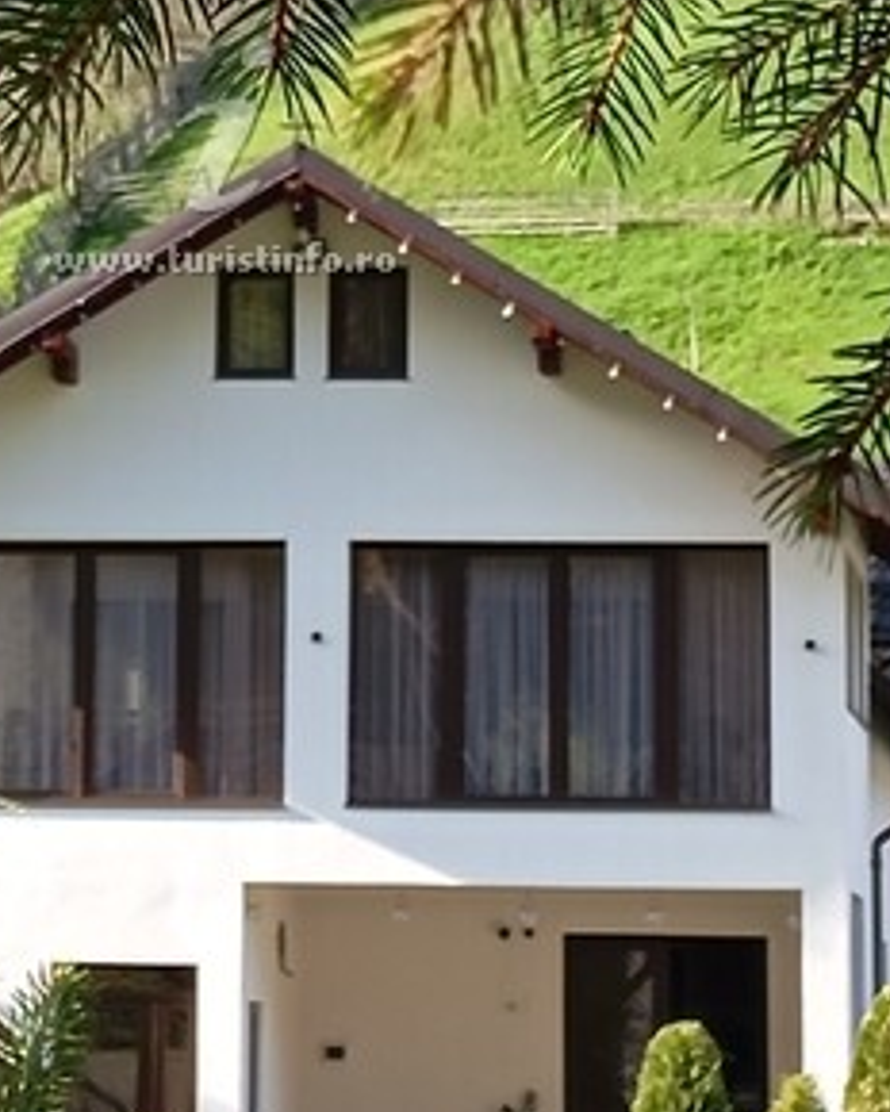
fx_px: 5564
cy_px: 123
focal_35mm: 169
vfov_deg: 11.3
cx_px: 194
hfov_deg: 9.1
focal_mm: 4.27
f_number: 1.8
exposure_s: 1/108
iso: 100
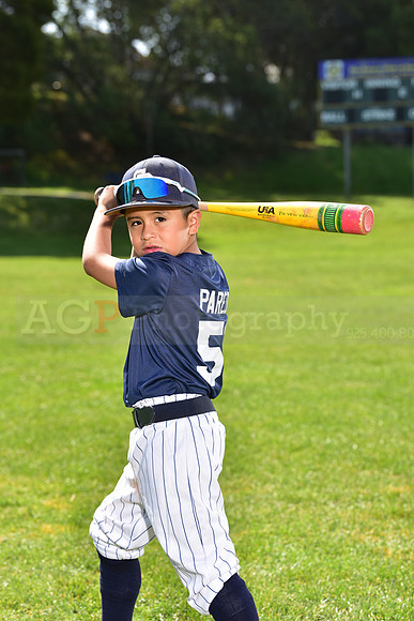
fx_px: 1758
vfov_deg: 20.0
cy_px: 310
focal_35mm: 102
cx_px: 207
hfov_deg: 13.4
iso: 100
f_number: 5.6
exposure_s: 1/250
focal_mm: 102
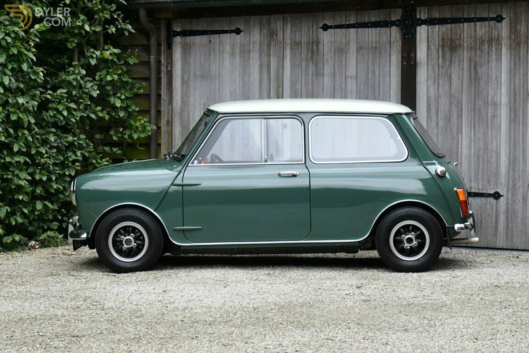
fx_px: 882
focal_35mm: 60
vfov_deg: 22.6
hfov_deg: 33.4
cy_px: 176
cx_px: 264
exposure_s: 1/250
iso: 280
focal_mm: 40
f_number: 5.6
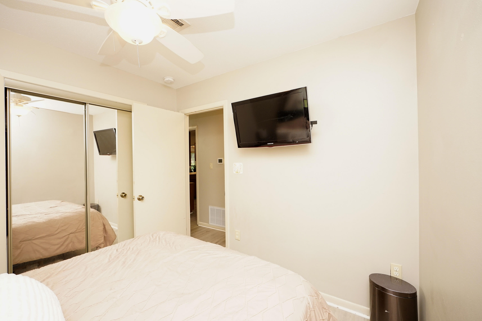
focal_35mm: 15
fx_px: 201
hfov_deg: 100.4
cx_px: 241
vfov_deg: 77.3
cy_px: 160
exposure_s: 1/60
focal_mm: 10
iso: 320
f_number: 4
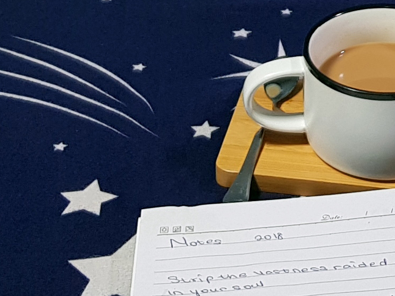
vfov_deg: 9.6
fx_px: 1610
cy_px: -359
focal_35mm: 141
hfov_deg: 13.9
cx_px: 326
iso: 50
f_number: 1.7
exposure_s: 1/100
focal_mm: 4.3
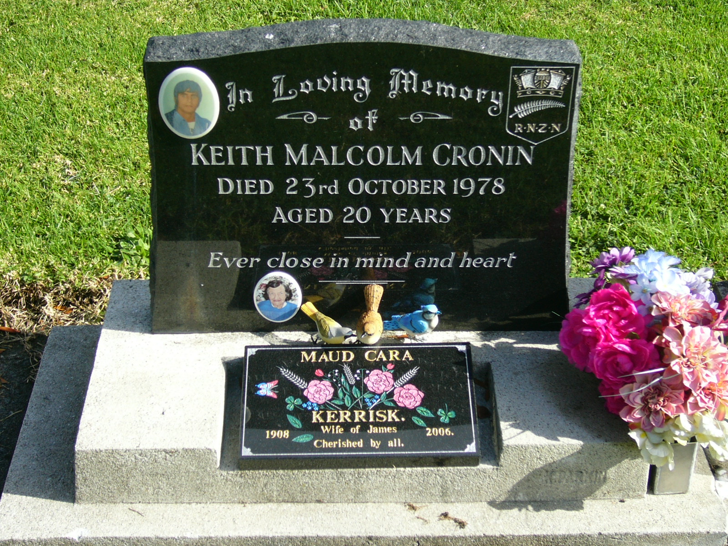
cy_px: 273
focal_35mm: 60
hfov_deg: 32.2
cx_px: 364
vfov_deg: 24.4
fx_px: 1262
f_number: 3.7
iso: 50
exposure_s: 1/400
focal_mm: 10
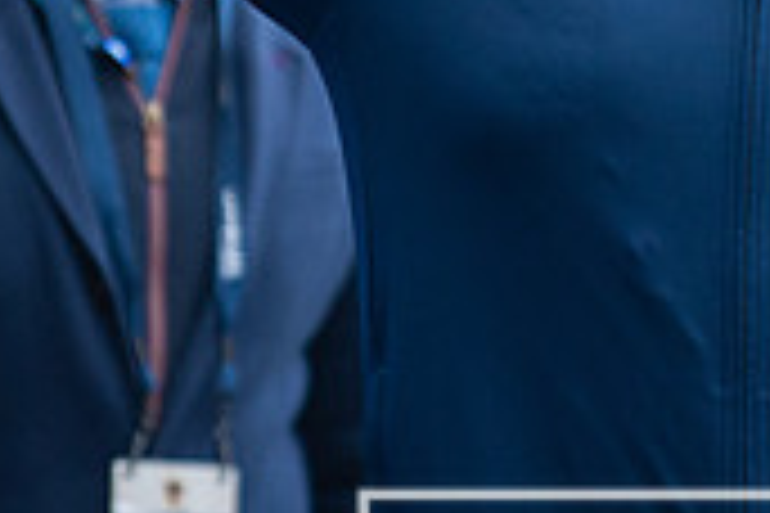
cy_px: -126
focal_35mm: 680
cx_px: 675
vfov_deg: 2.0
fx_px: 14543
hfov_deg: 3.0
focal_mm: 200
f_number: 2.8
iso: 640
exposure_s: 1/500
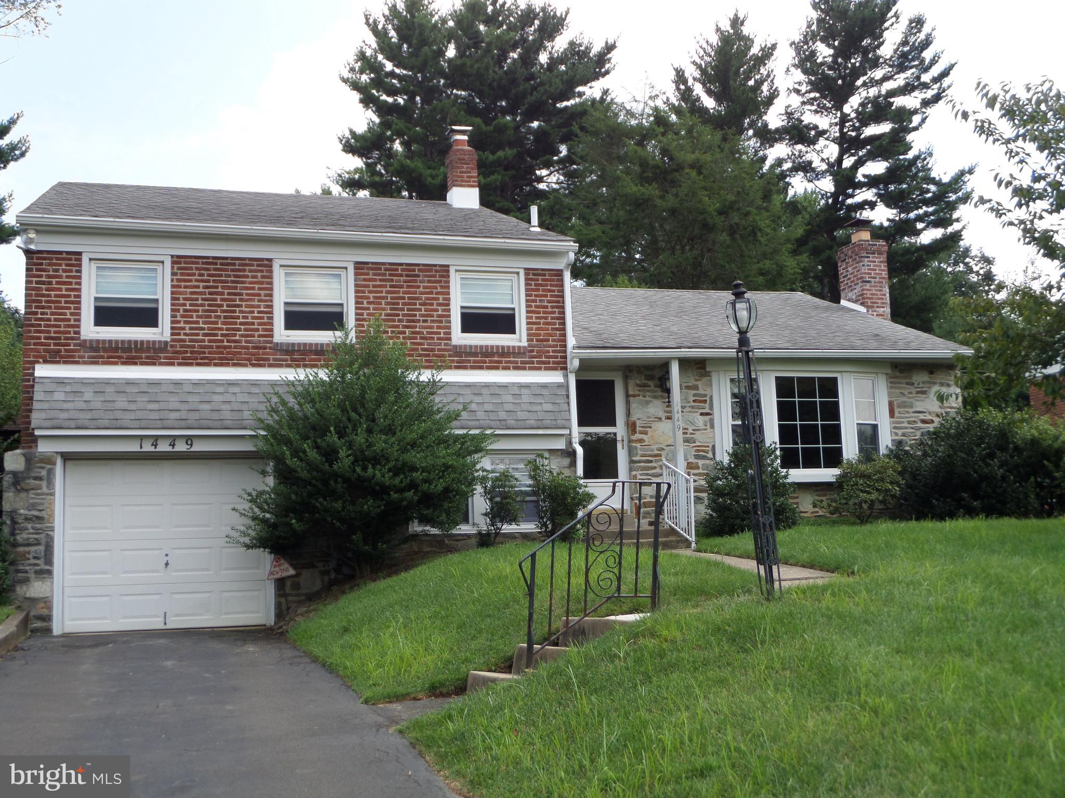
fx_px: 1261
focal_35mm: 41
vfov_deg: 35.1
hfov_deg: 45.8
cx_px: 532
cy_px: 399
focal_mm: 6.8
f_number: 3.6
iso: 100
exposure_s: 1/350
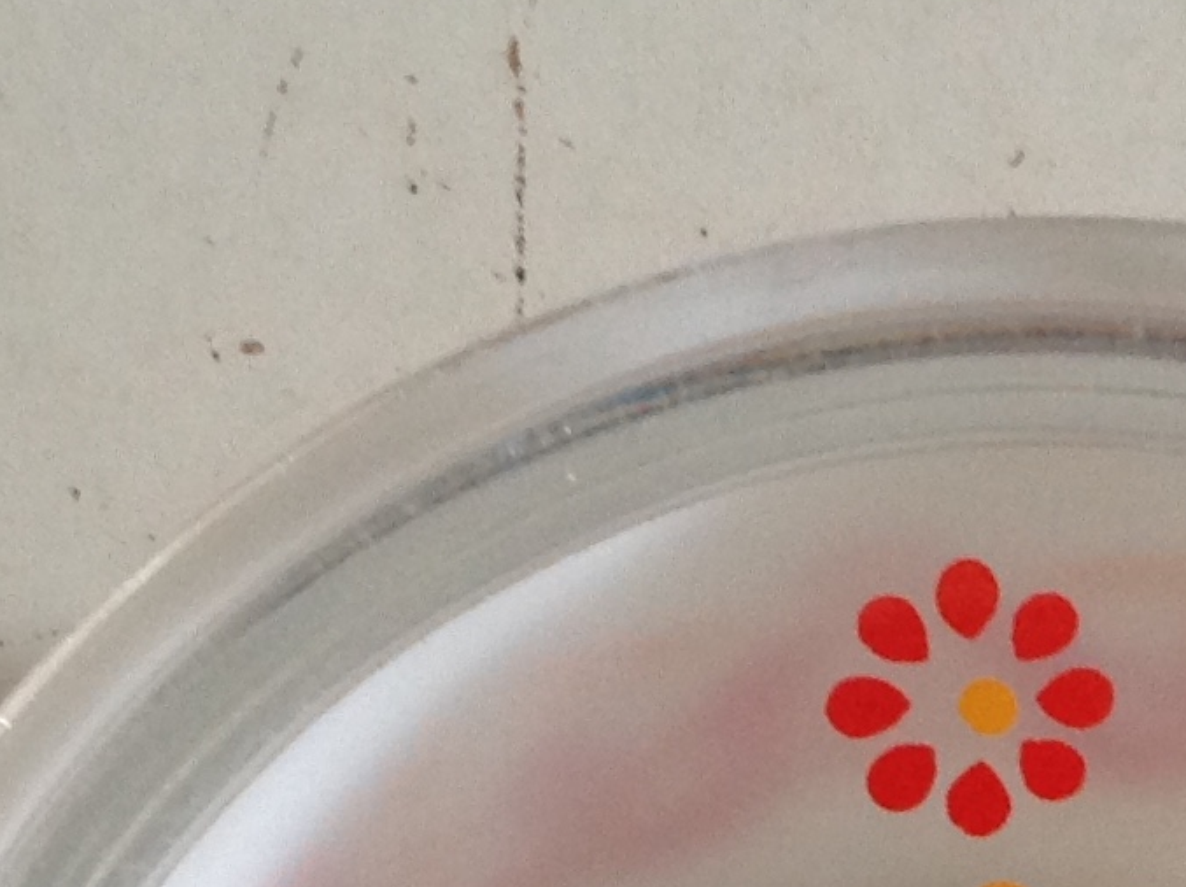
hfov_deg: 14.7
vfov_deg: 10.6
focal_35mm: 134
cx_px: 904
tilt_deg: -81.4
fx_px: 4585
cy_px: 1439
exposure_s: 1/15
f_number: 2.4
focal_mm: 4.28
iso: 100
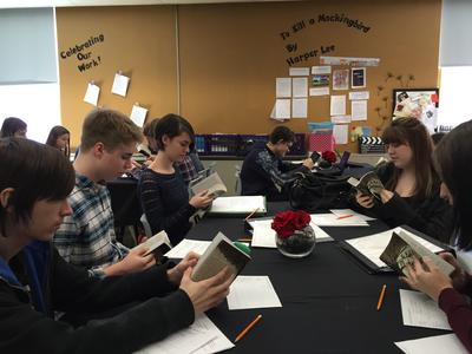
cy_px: 177
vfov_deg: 48.2
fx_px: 395
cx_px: 236
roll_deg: +1.4
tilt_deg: -7.6
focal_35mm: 29
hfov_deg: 61.7
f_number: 2.2
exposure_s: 1/30
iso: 64
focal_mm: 4.15
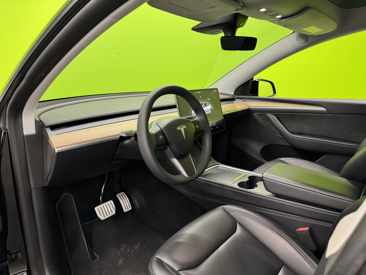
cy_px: 138
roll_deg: -0.2
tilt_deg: -14.6
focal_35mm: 24
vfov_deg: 56.8
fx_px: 254
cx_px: 183
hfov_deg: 71.6
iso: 250
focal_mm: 6.76
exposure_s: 1/50
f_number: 1.78
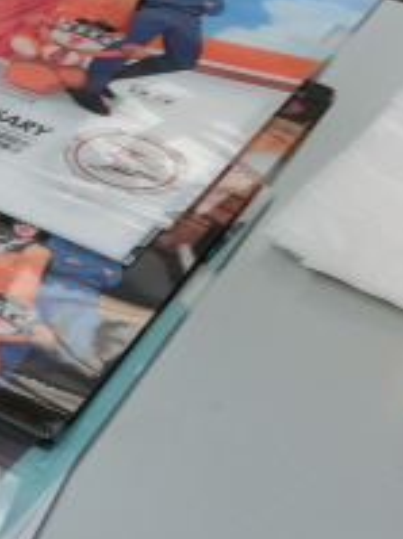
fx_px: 1399
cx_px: -354
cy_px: 379
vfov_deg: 21.7
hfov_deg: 14.2
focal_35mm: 90
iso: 80
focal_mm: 5
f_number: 3
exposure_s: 1/160
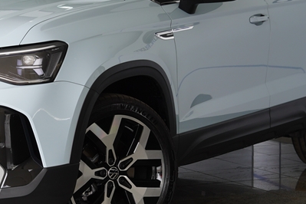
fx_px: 1209
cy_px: 68
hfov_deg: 14.3
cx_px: 64
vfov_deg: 9.6
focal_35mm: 142
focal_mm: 37
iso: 100
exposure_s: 1/80
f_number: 5
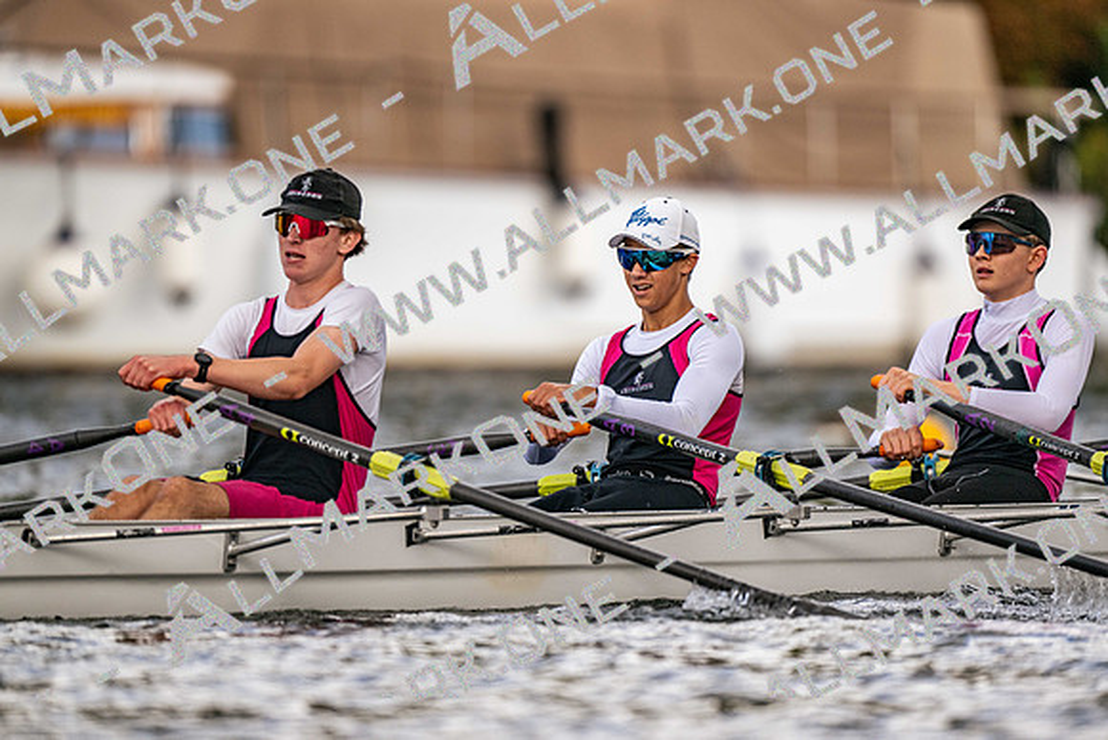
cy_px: 370
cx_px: 554
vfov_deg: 2.3
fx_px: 18480
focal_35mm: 600
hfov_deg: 3.4
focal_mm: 600
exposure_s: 1/2500
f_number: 4
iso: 500
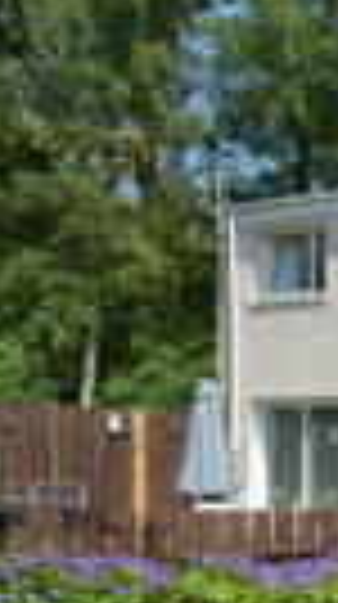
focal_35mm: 56
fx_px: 896
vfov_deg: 36.1
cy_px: 479
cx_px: 915
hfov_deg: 12.8
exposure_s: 1/250
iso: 180
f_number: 8
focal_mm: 10
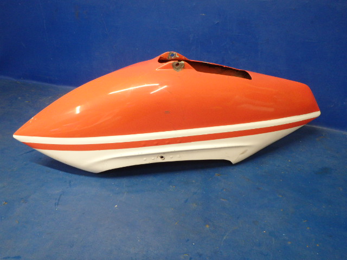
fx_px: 281
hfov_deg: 63.4
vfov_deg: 49.7
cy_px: 130
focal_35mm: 28
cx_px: 174
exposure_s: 1/30
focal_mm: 5
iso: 500
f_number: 3.9
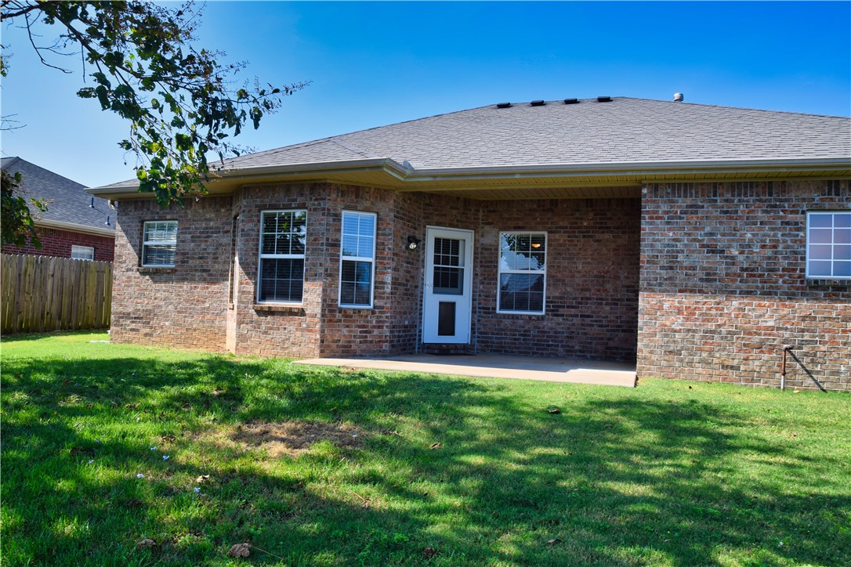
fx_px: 1135
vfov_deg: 28.1
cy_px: 284
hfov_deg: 41.1
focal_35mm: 48
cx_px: 426
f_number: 11
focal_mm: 32
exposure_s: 1/80
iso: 100
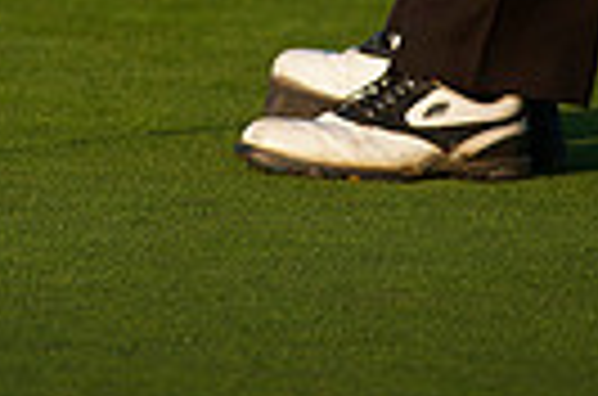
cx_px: 153
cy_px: -396
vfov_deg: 1.0
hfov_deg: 1.6
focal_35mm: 1312
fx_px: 21742
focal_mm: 300
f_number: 4.5
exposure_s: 1/1000
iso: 200
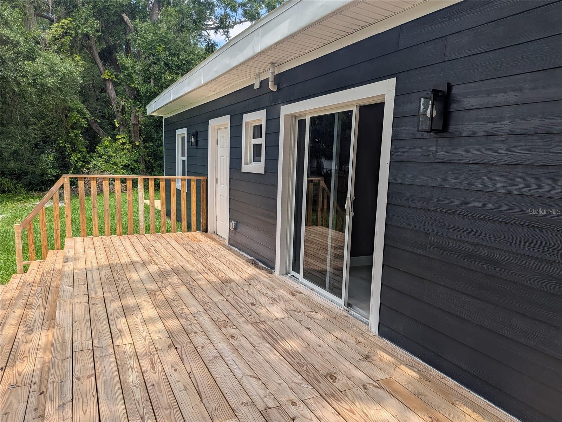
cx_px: 281
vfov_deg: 56.8
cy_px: 211
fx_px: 390
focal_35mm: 24
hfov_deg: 71.6
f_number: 1.7
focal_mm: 4.53
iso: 26
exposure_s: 1/630
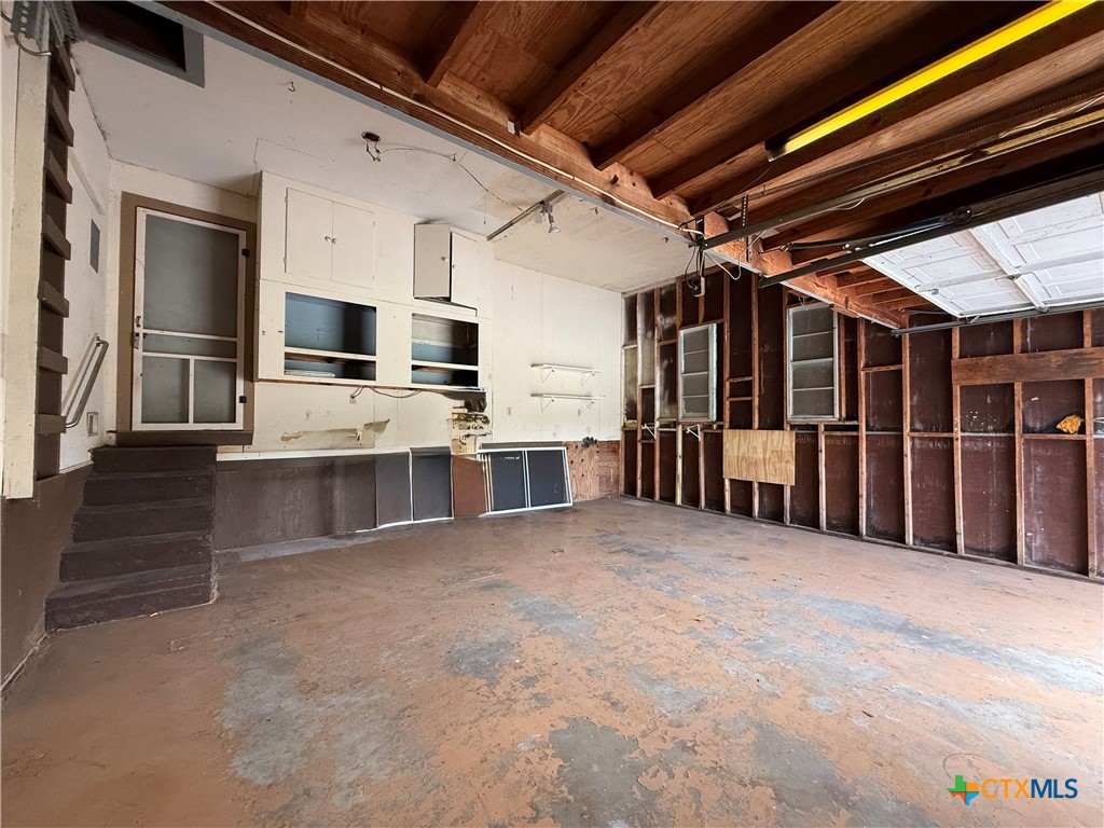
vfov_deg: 85.7
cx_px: 552
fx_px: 446
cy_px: 414
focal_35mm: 14
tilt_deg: +0.5
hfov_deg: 102.1
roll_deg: -0.2
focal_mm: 2.22
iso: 250
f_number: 2.2
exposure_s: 1/120
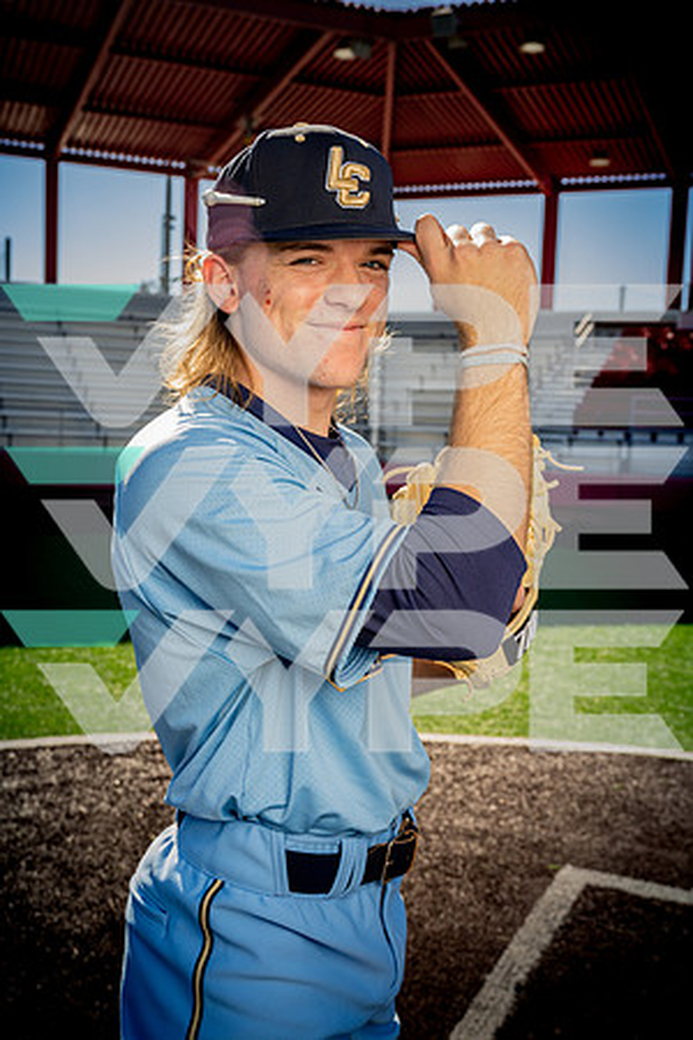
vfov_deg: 48.5
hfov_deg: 33.4
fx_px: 1155
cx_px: 346
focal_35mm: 40
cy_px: 520
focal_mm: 40
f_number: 7.1
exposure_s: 1/250
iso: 250
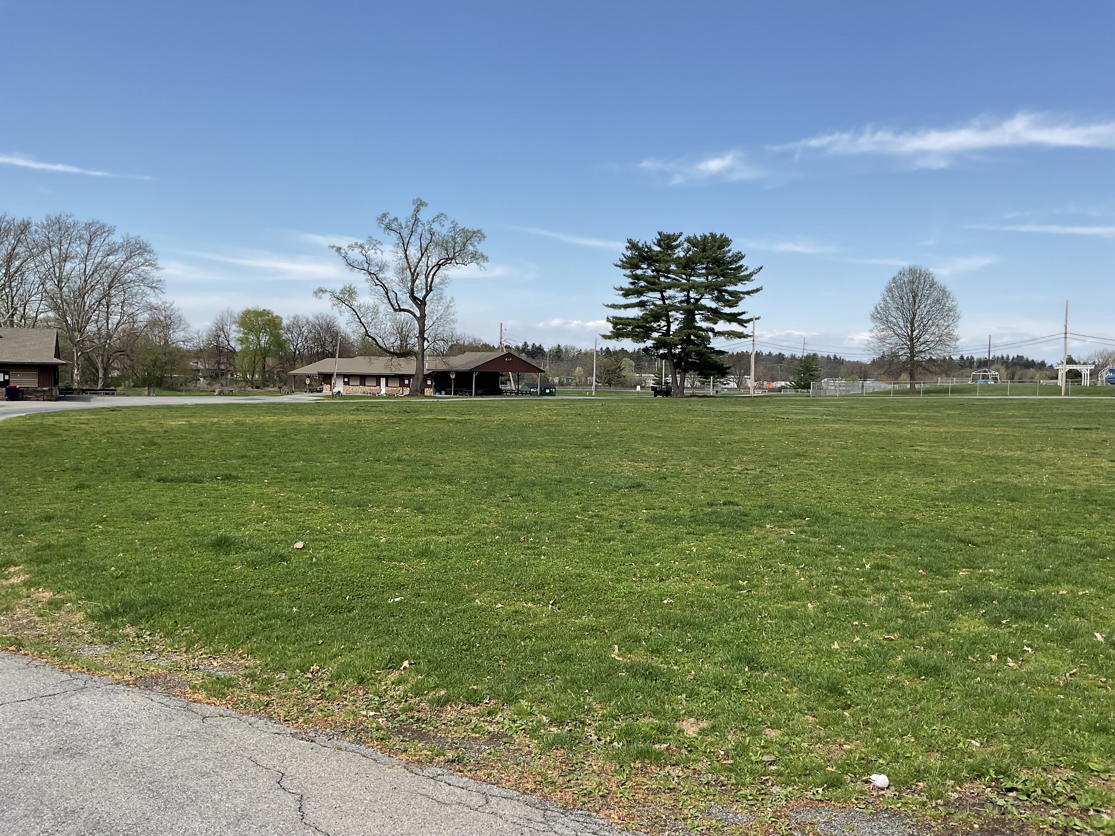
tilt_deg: -3.5
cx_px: 558
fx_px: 934
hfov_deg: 61.7
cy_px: 418
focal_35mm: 29
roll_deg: -2.3
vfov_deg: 48.2
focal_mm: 3
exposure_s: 1/1626
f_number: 1.8
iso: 16
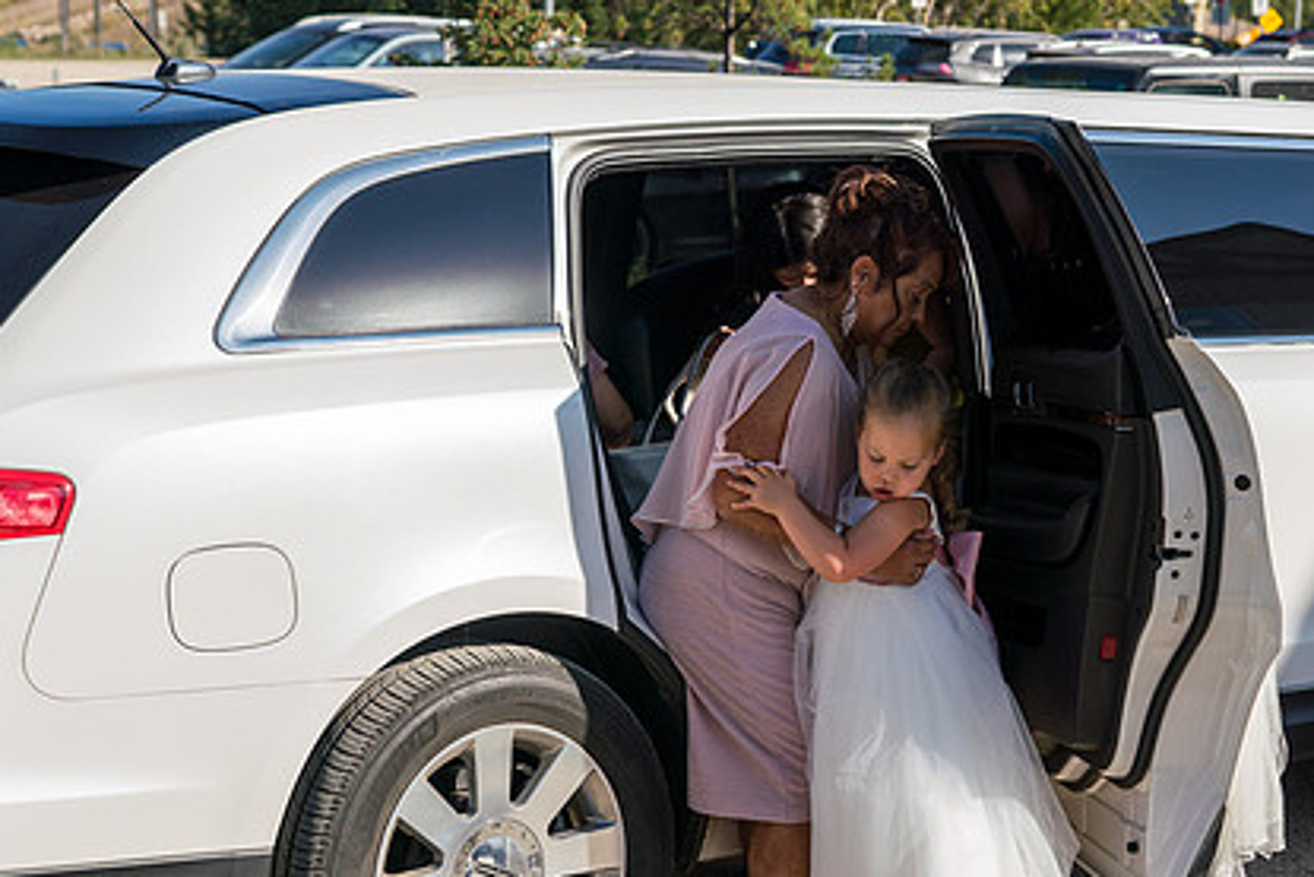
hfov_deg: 25.2
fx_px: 2921
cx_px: 889
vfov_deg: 17.1
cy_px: 537
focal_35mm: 80
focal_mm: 44
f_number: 4
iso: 250
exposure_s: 1/2000
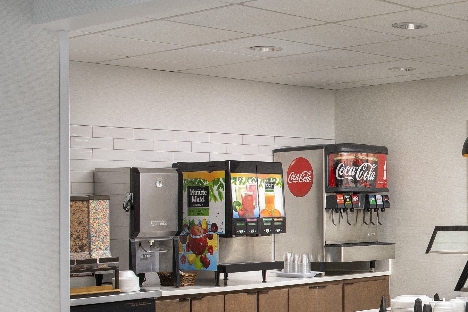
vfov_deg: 17.2
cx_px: 547
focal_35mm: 78
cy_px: 297
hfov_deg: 23.9
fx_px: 1014
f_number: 11
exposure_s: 1/250
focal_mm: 32
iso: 400
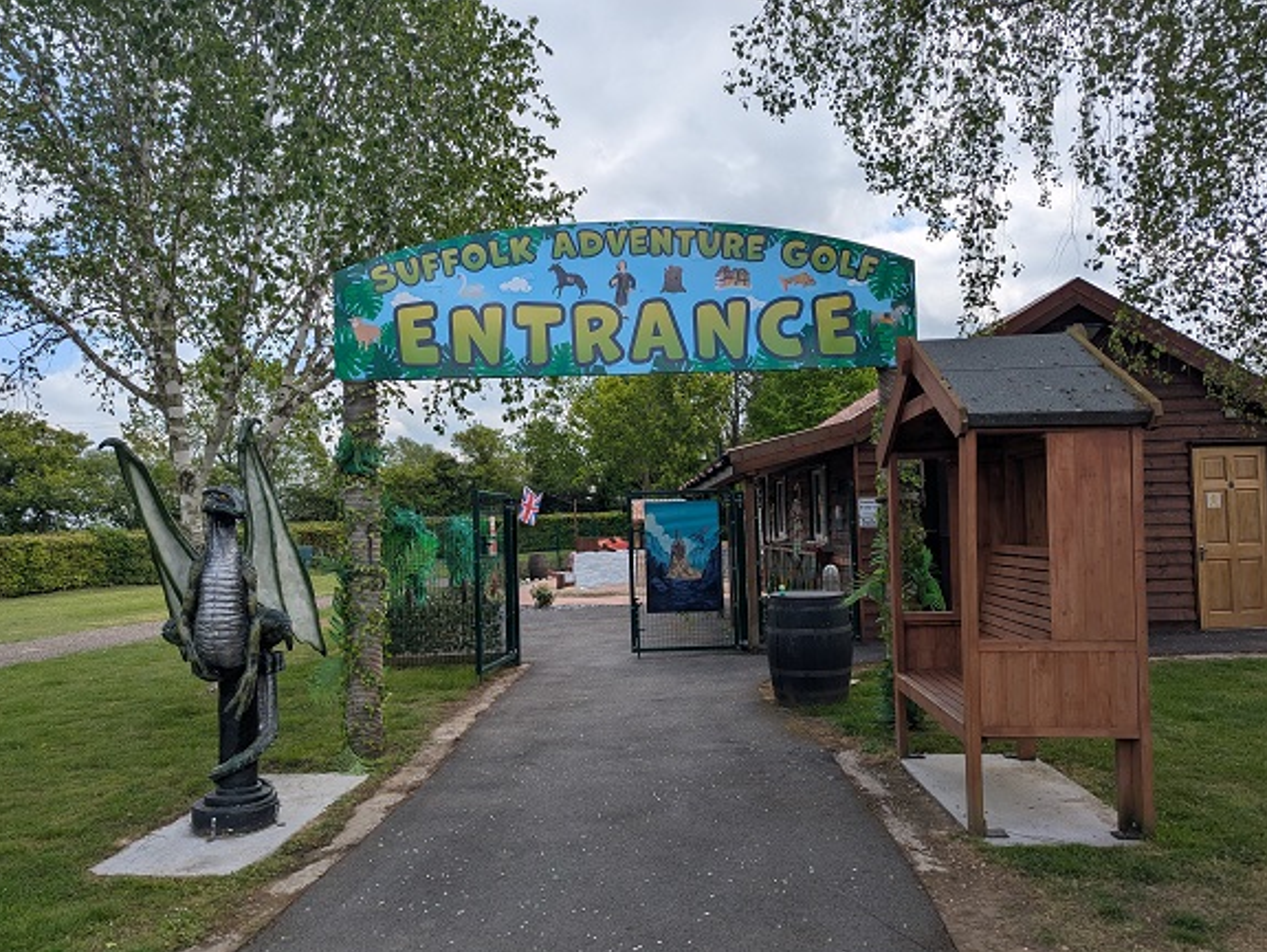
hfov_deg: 69.3
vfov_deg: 54.9
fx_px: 916
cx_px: 634
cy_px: 494
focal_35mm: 25
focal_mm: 6.81
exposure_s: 1/2410
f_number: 1.85
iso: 46
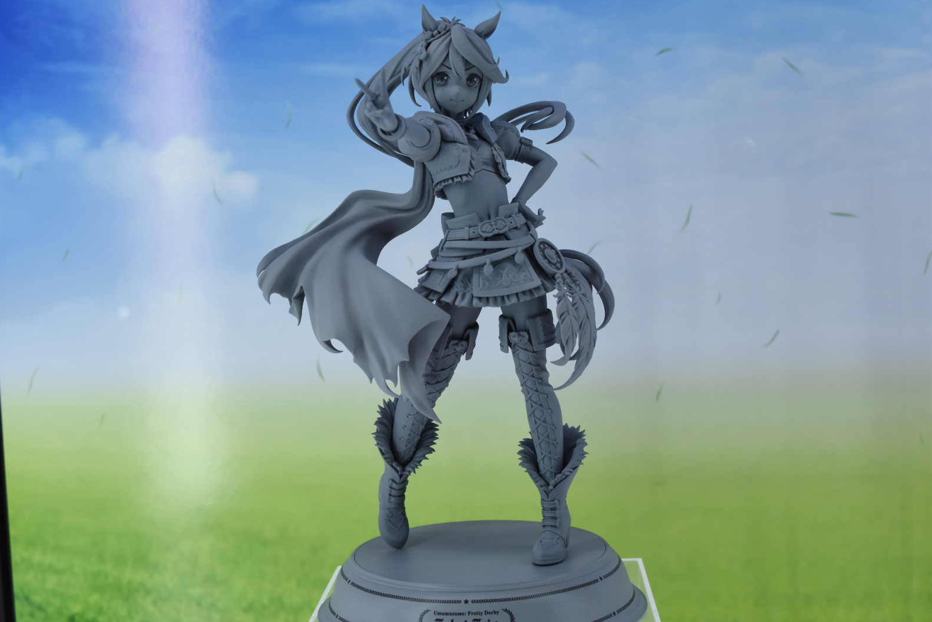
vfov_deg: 25.3
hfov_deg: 37.2
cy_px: 306
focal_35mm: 54
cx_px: 467
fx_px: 1385
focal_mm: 35
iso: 640
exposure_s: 1/400
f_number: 8
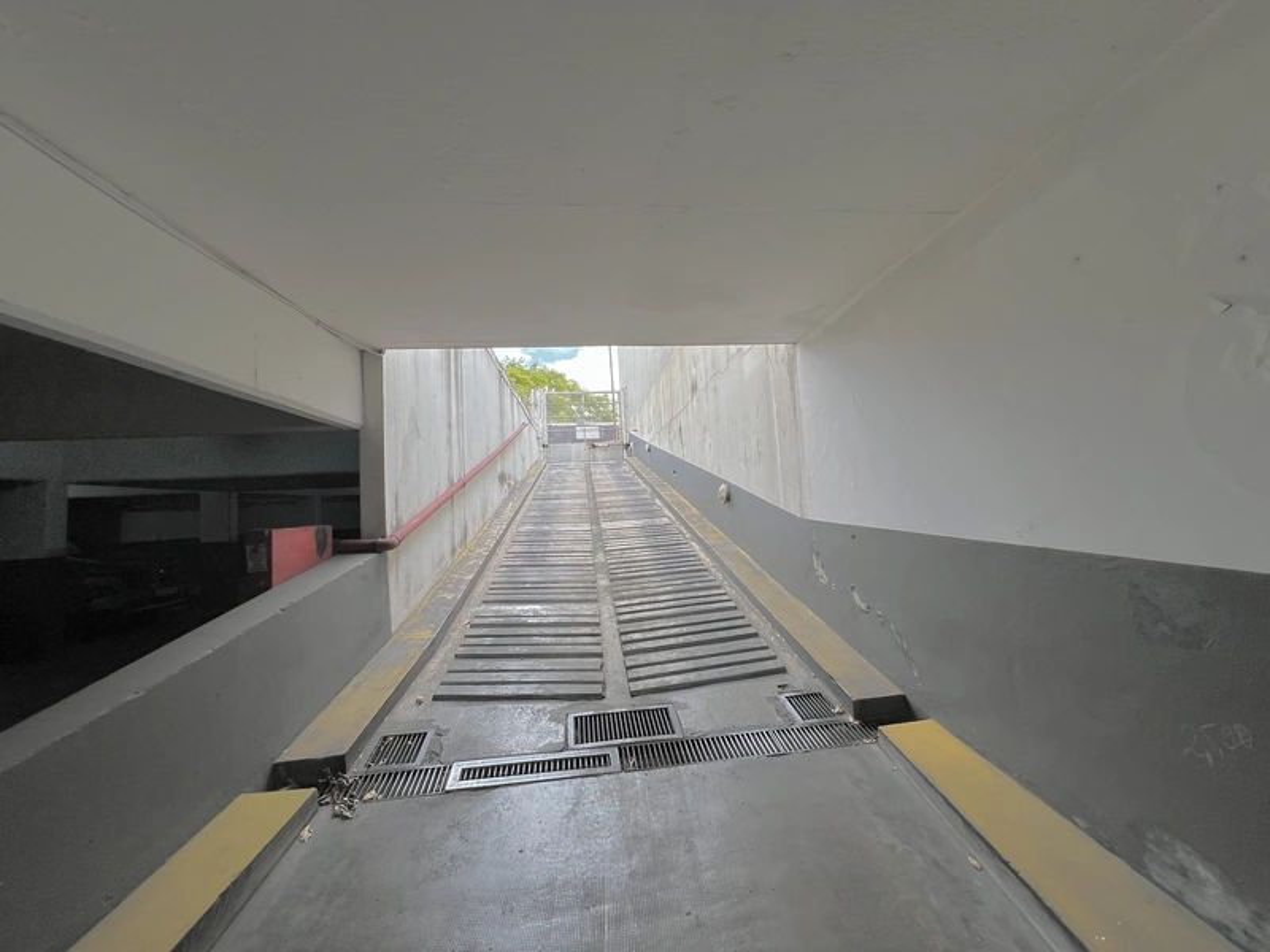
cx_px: 635
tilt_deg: +3.8
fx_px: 477
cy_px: 476
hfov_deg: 106.2
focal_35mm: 13
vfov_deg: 89.9
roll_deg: +2.5
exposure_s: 1/191
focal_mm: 1.57
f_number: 1.8
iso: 32
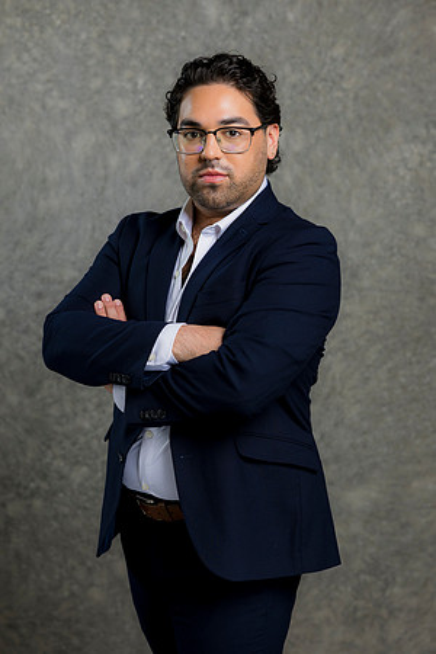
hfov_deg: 16.1
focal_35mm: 85
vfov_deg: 23.9
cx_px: 218
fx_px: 1544
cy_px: 327
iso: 125
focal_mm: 85
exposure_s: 1/200
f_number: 5
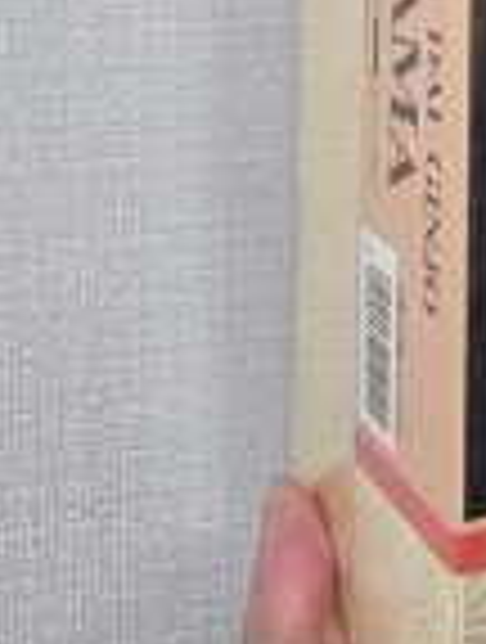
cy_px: -234
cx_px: 662
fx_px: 1435
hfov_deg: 17.8
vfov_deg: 22.2
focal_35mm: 77
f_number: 1.8
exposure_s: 1/120
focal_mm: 5.4
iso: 320
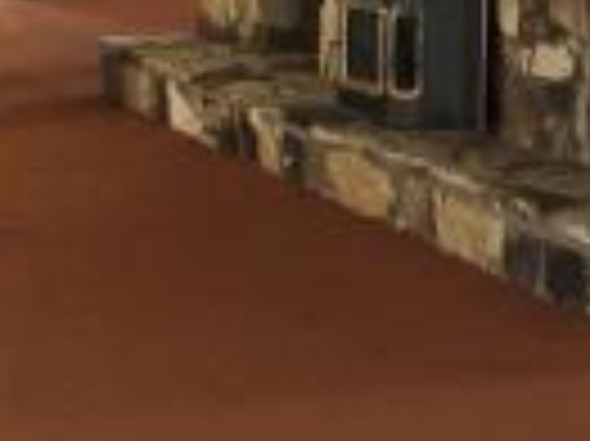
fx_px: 2333
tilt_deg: -0.7
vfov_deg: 10.5
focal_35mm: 137
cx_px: 676
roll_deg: +0.3
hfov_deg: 14.0
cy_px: -158
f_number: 1.8
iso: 80
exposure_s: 1/5
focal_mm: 4
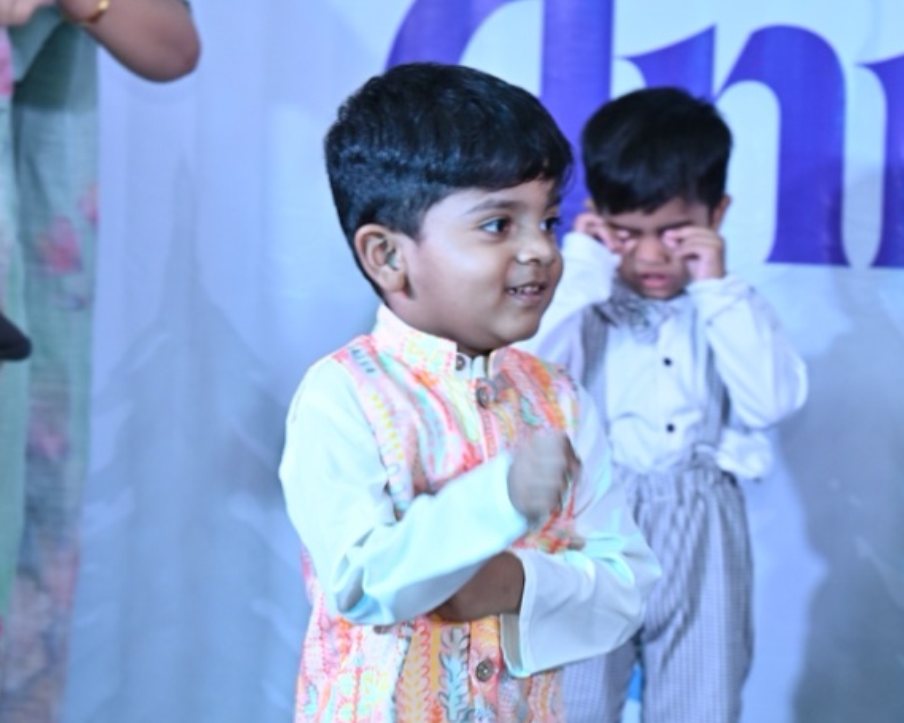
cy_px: 383
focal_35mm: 198
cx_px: 289
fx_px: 5297
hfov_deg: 9.7
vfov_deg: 7.8
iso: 1000
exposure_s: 1/160
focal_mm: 120
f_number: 7.1
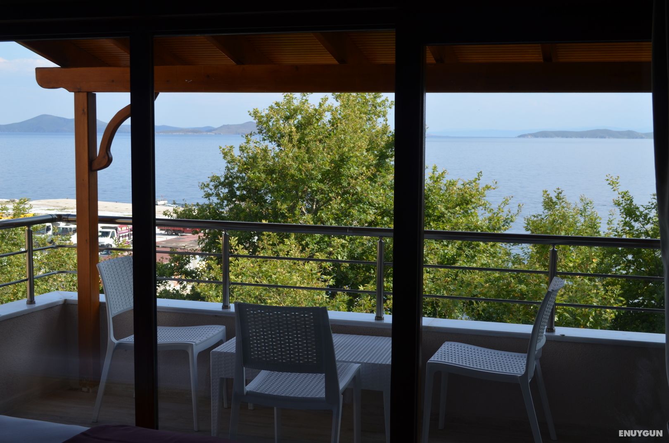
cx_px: 334
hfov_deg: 43.7
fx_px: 835
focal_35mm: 45
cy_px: 222
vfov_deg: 29.7
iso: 180
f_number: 8
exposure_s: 1/250
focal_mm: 30
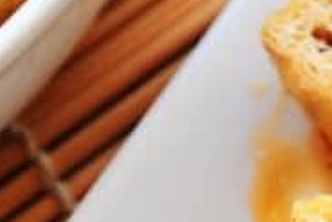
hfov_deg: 7.2
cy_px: 90
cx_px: 374
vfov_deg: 4.8
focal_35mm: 285
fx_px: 2630
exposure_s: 1/250
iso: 200
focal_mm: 50
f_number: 4.8
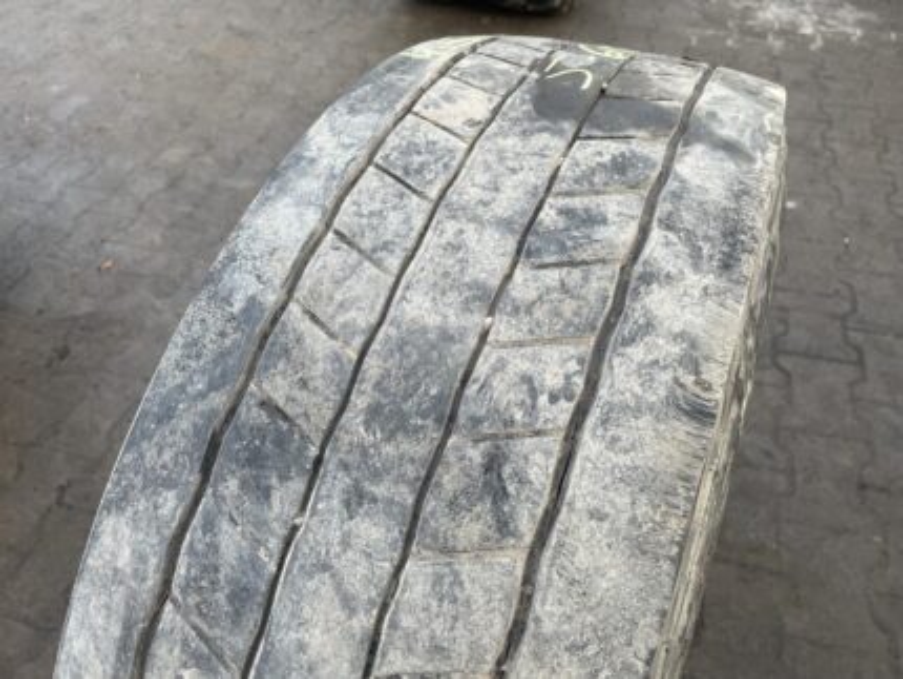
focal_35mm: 26
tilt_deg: -45.4
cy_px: 340
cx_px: 452
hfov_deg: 67.3
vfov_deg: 53.1
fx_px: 679
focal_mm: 4.2
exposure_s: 1/121
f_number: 1.6
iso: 40
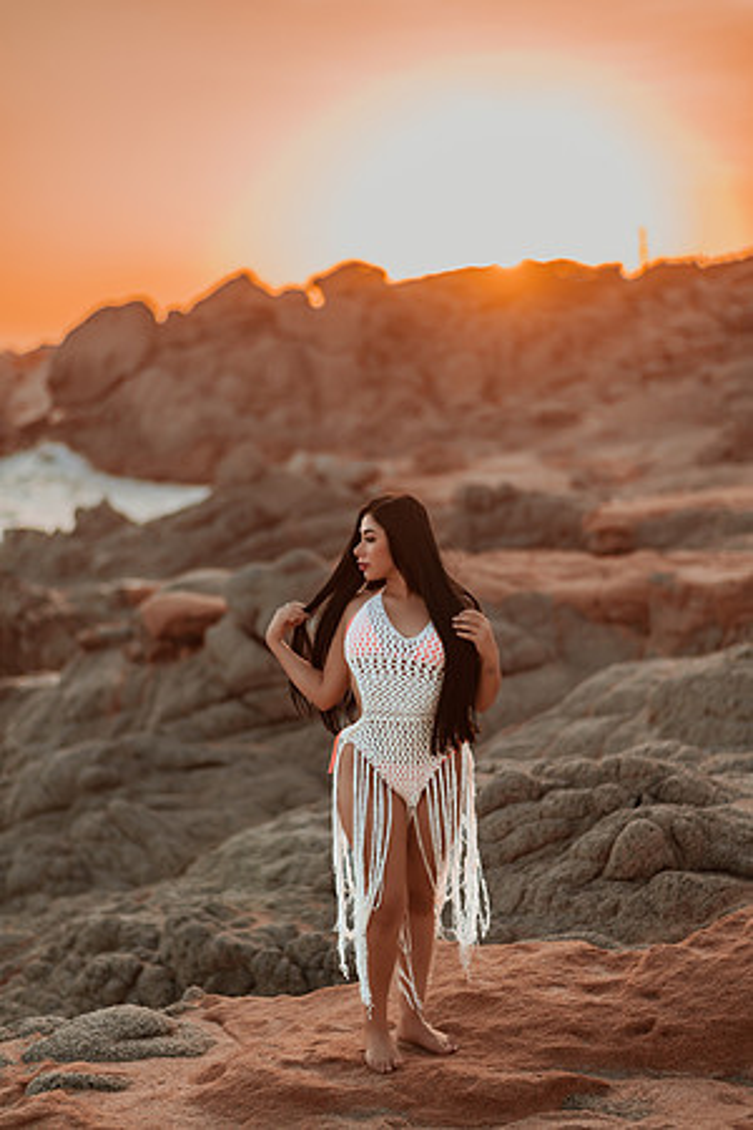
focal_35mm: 58
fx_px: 1820
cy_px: 565
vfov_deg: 34.5
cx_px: 376
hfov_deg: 23.4
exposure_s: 1/2000
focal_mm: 58
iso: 100
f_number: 1.4
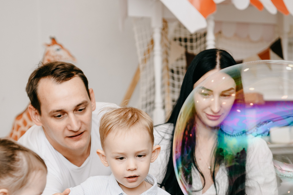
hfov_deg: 20.8
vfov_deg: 13.9
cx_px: 157
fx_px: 798
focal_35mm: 98
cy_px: 151
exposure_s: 1/160
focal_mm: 55
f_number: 3.5
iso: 160
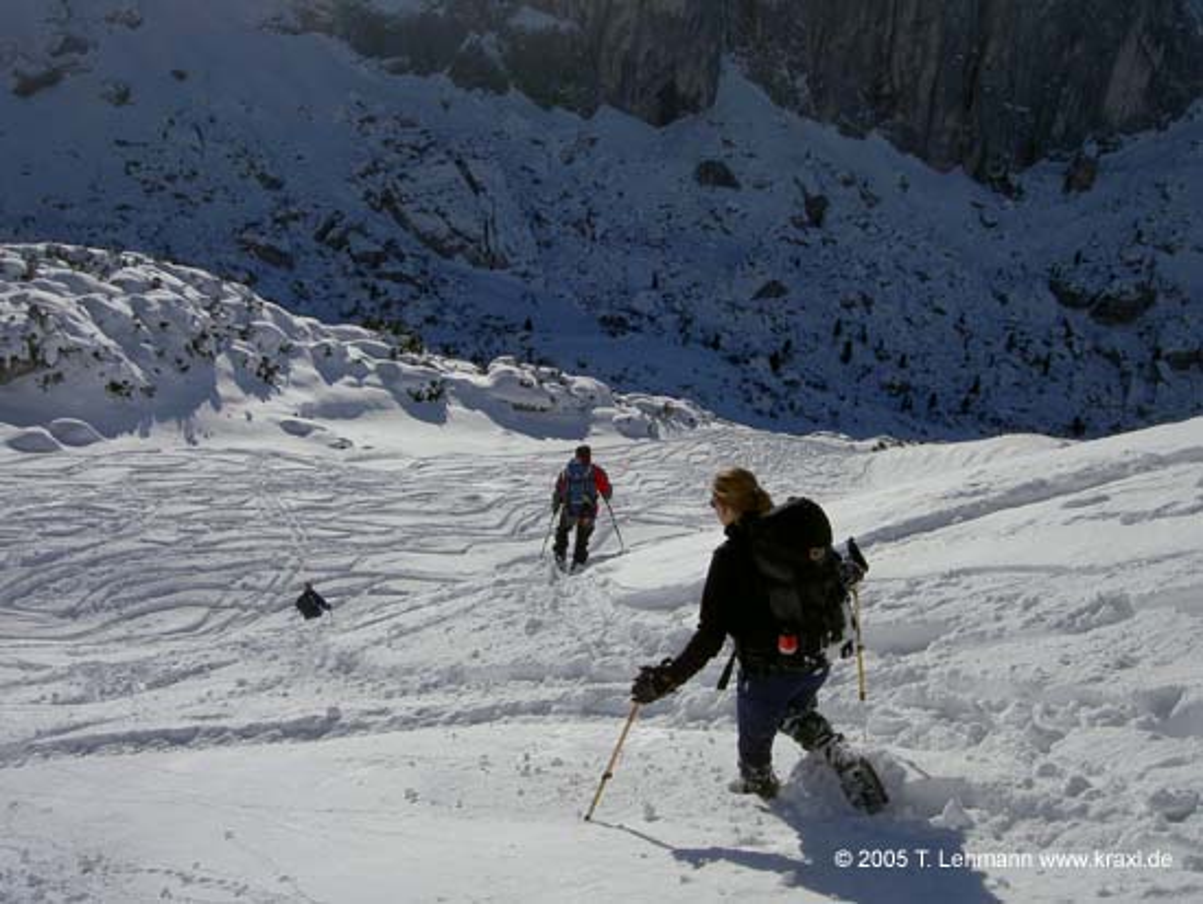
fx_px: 1356
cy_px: 452
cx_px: 602
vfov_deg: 36.8
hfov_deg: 47.8
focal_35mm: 39
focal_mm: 8
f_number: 4.7
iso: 100
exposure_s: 1/2000
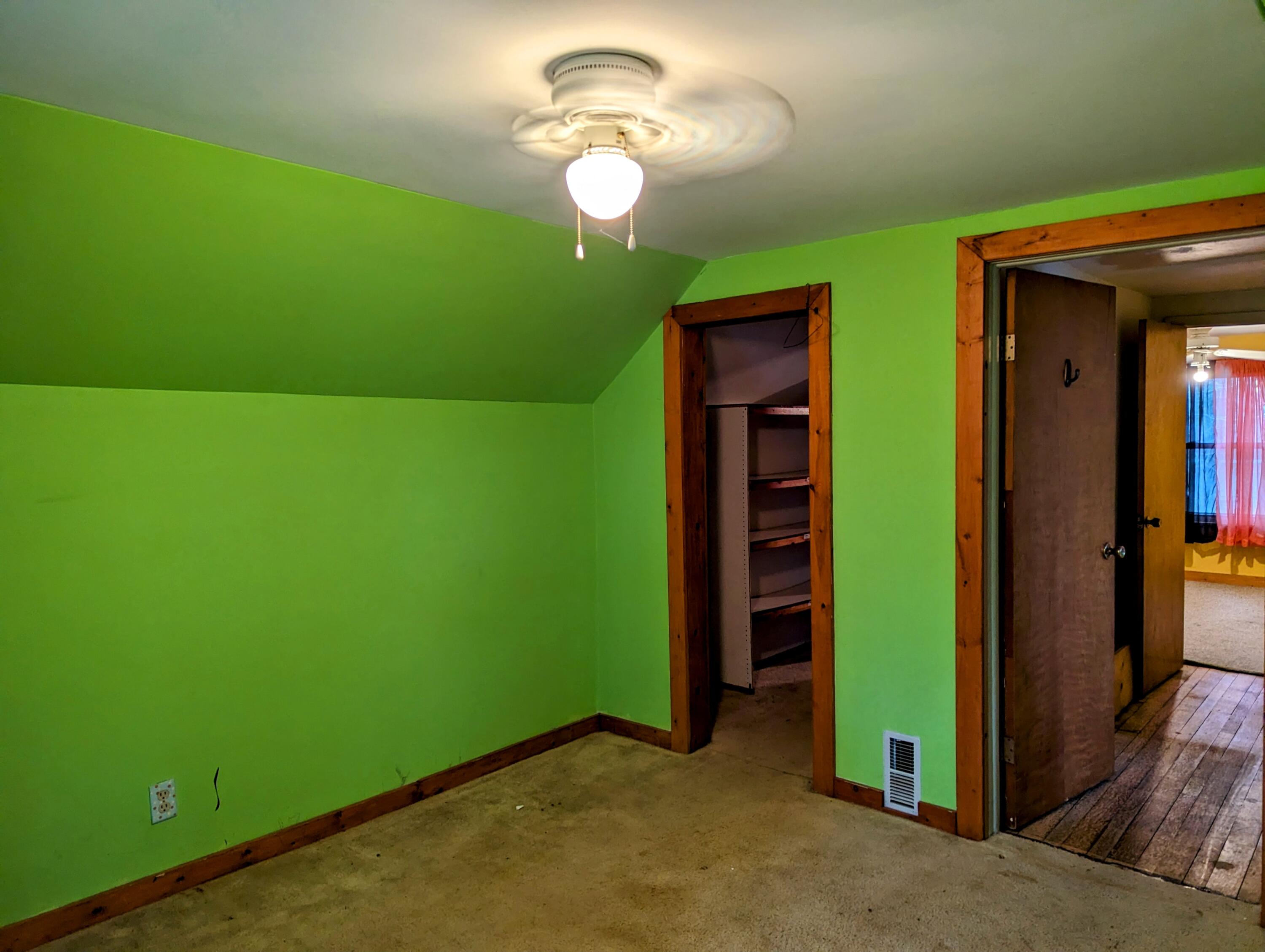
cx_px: 632
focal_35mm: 24
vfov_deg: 56.9
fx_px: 878
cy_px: 476
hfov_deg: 71.5
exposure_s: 1/24
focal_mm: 6.81
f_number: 1.85
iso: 95
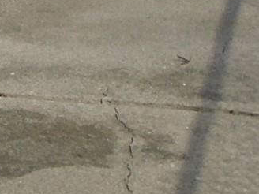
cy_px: -302
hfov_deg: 7.3
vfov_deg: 5.4
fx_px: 1960
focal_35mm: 262
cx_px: -239
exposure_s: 1/640
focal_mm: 7.4
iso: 100
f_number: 4.1
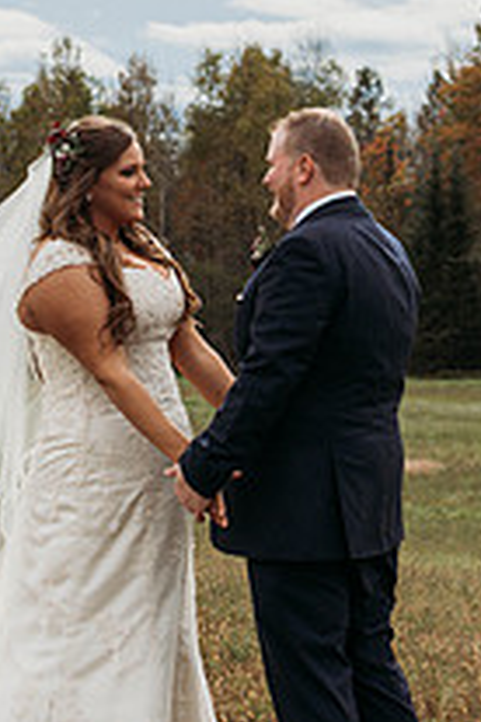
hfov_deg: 12.0
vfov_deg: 17.7
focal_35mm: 114
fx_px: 2285
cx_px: 227
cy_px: 108
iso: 400
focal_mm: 35
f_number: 2.8
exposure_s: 1/8000
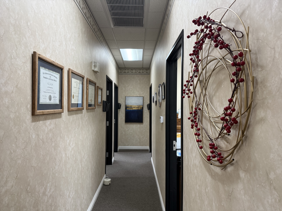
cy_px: 106
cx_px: 141
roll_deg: -0.2
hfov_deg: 71.6
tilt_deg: +0.4
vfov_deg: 56.8
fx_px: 196
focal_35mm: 24
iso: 250
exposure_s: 1/60
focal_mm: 6.76
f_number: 1.78
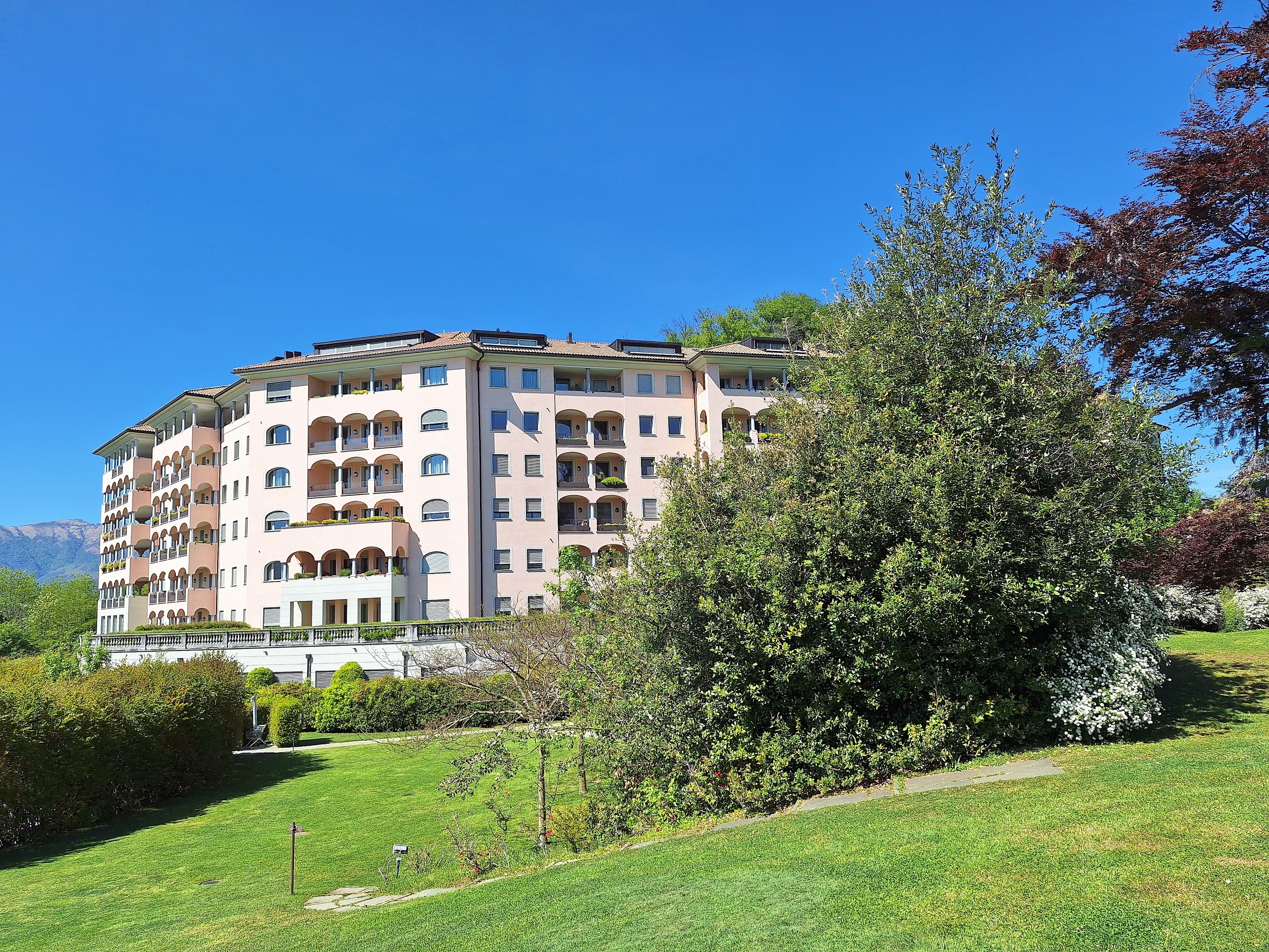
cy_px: 476
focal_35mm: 23
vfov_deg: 58.9
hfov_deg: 73.9
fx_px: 843
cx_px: 634
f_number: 1.8
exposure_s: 1/3040
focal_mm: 5.54
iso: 40
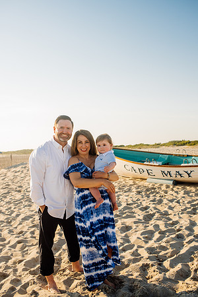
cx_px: 99
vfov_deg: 54.4
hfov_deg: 37.9
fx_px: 289
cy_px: 148
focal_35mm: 35
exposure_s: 1/800
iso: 160
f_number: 4
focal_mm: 35
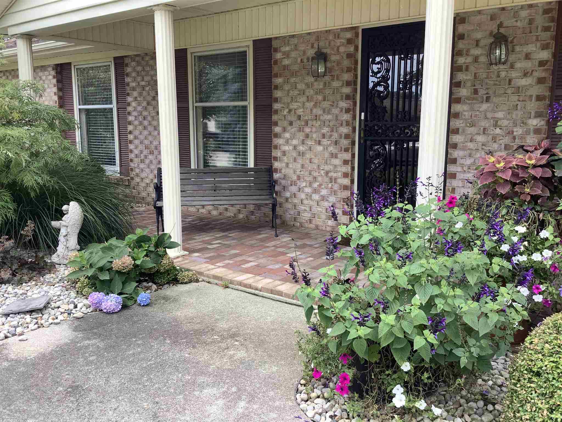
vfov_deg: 45.4
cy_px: 211
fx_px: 503
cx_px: 281
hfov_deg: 58.4
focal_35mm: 31
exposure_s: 1/212
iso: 25
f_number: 2.4
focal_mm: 3.3
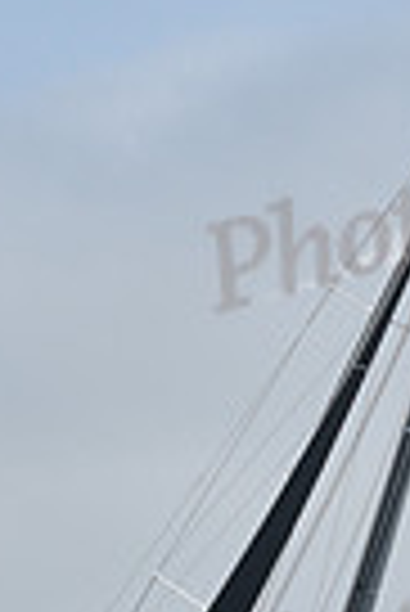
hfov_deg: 4.6
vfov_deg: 6.8
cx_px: -25
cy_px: 909
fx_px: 5095
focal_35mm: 299
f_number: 10
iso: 250
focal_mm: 70
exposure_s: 1/800
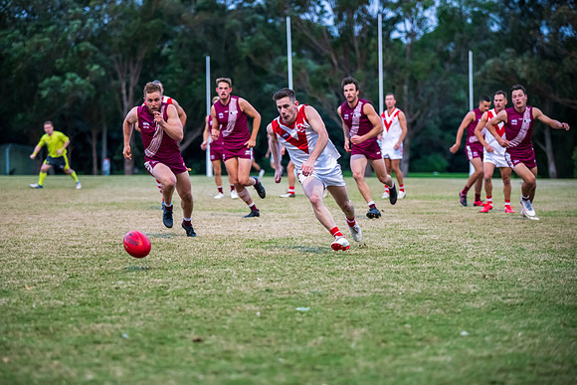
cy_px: 204
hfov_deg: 16.6
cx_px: 271
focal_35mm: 123
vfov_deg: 11.2
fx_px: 1972
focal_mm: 116
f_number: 2.8
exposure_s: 1/1000
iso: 3200
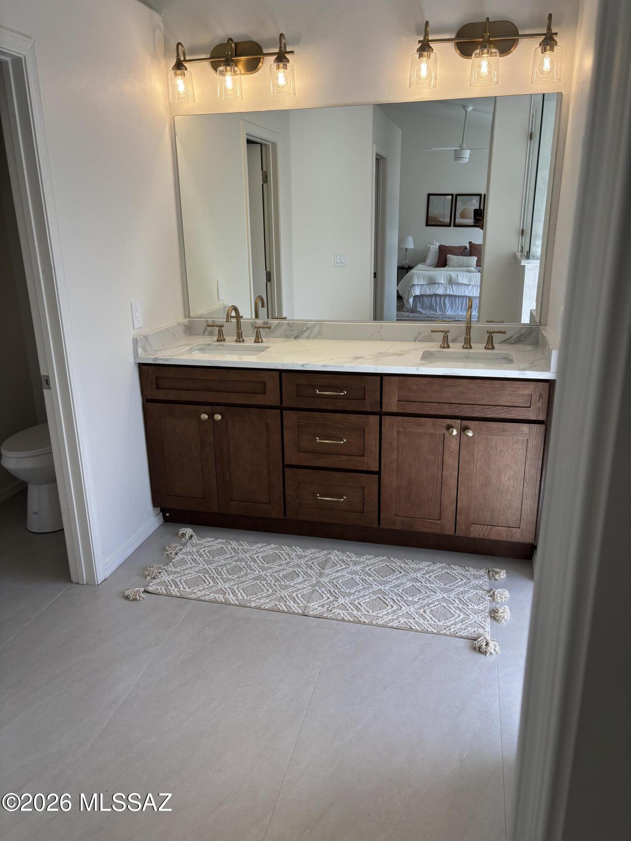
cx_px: 316
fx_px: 632
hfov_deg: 53.1
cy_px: 420
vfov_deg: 67.3
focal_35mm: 26
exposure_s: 1/323
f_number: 1.6
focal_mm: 5.96
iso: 50
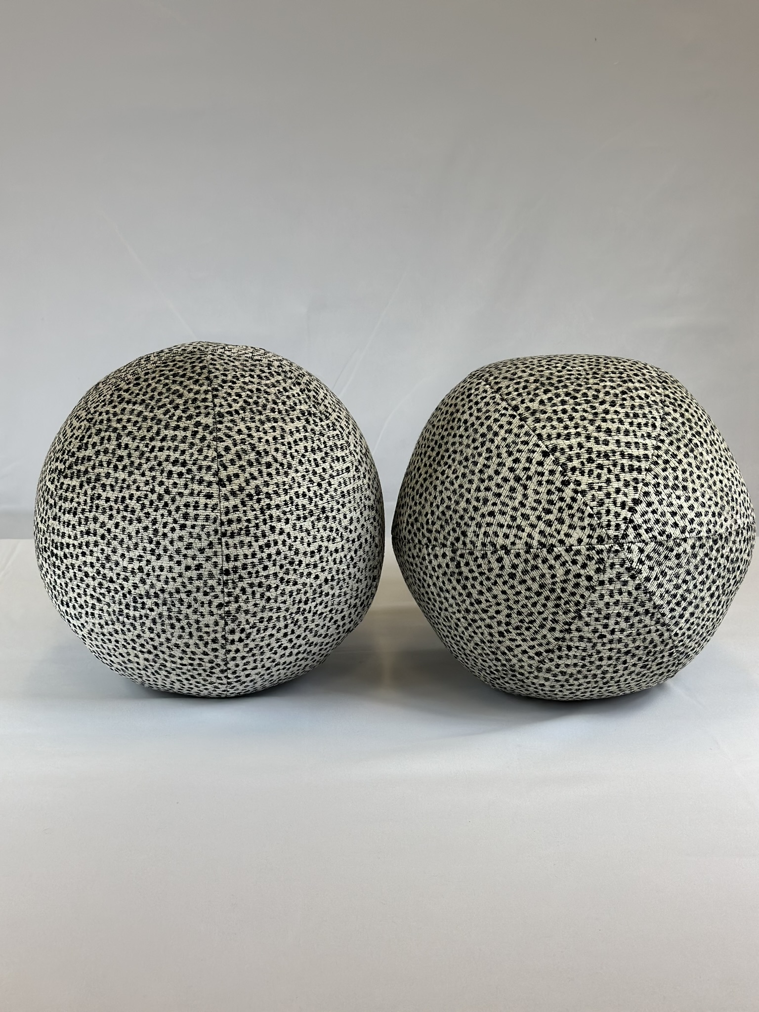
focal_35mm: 48
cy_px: 506
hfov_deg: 30.3
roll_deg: +1.1
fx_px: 1403
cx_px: 380
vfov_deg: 39.7
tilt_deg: -15.9
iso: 80
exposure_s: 1/184
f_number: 1.78
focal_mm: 6.86
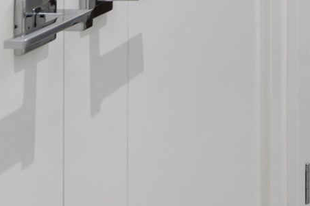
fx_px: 878
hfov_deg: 16.4
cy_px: -202
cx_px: 575
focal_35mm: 102
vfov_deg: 12.0
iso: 100
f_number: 8
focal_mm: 15
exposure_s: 1/3
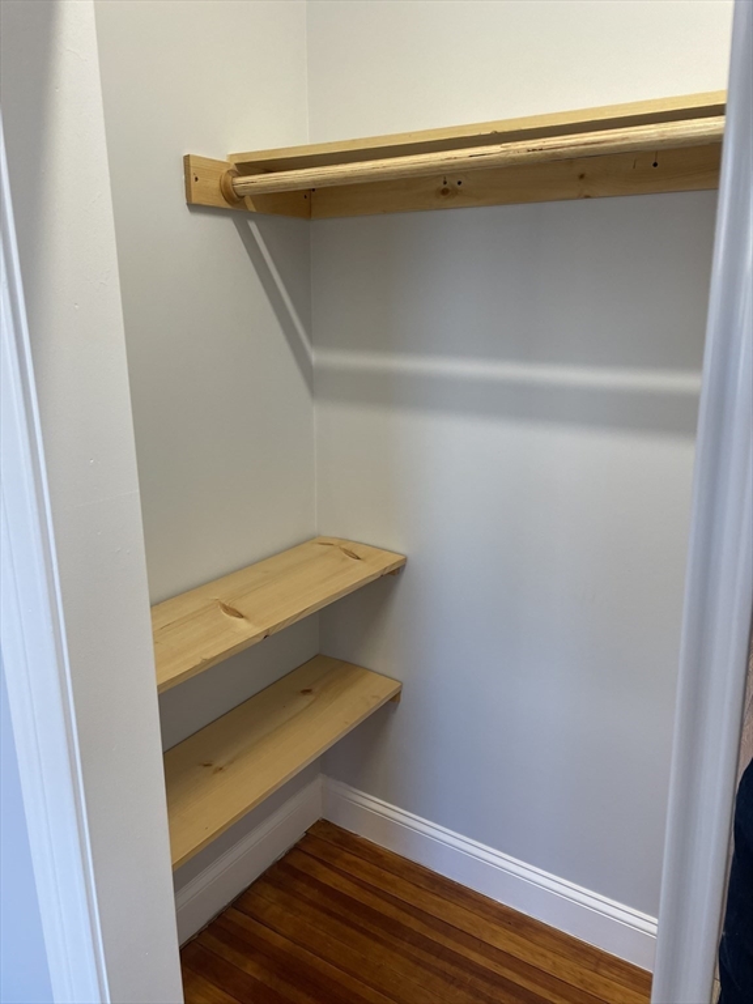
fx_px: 754
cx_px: 376
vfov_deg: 67.3
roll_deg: +0.1
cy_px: 502
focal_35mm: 26
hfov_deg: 53.1
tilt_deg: -13.8
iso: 100
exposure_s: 1/120
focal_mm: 4.2
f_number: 1.6
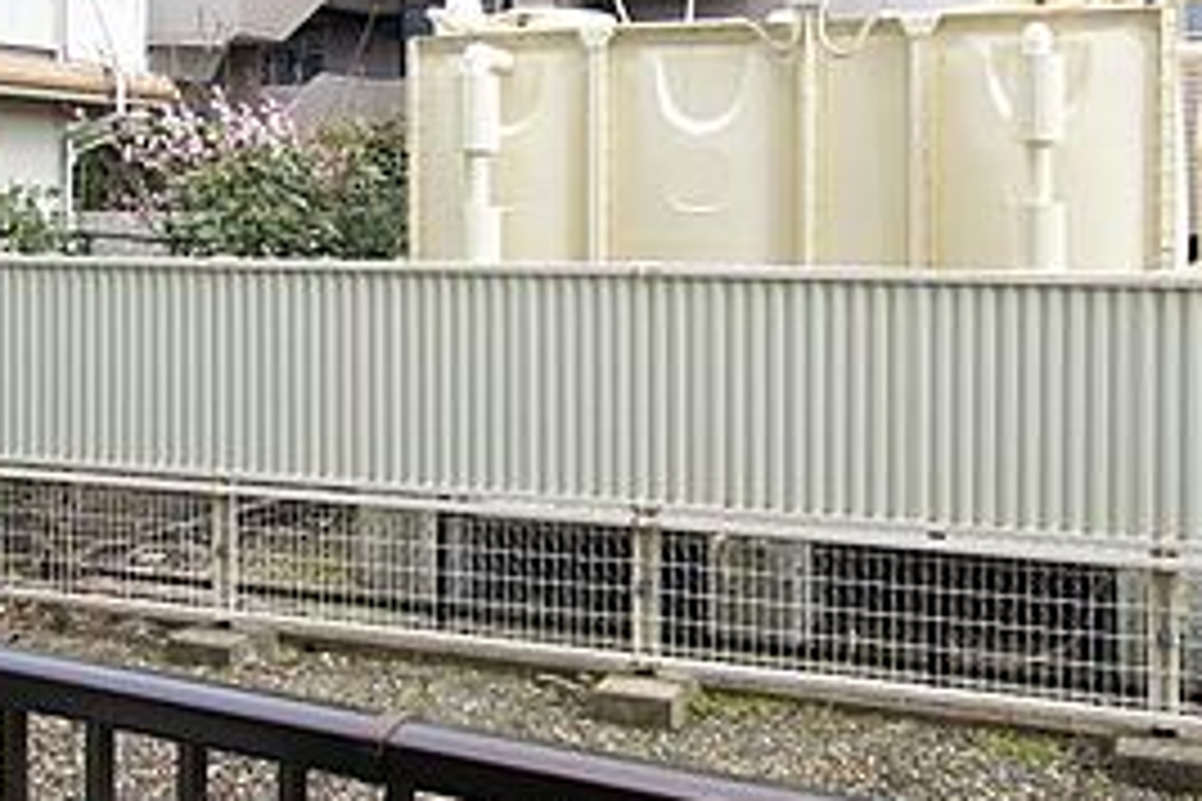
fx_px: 1202
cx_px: 729
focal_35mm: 36
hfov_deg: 52.7
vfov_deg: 35.8
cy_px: 171
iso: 100
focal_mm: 10
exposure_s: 1/80
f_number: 5.6
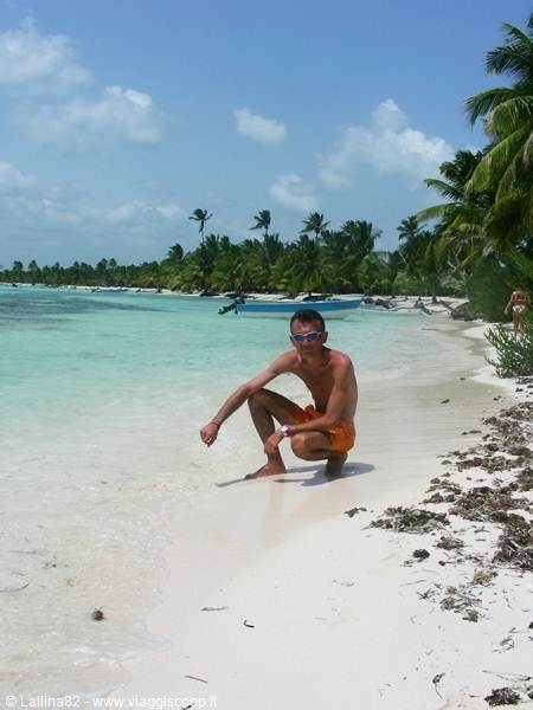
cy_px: 355
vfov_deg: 49.0
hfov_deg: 37.7
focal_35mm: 38
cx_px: 266
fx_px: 780
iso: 50
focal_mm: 6.3
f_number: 6.8
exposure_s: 1/595
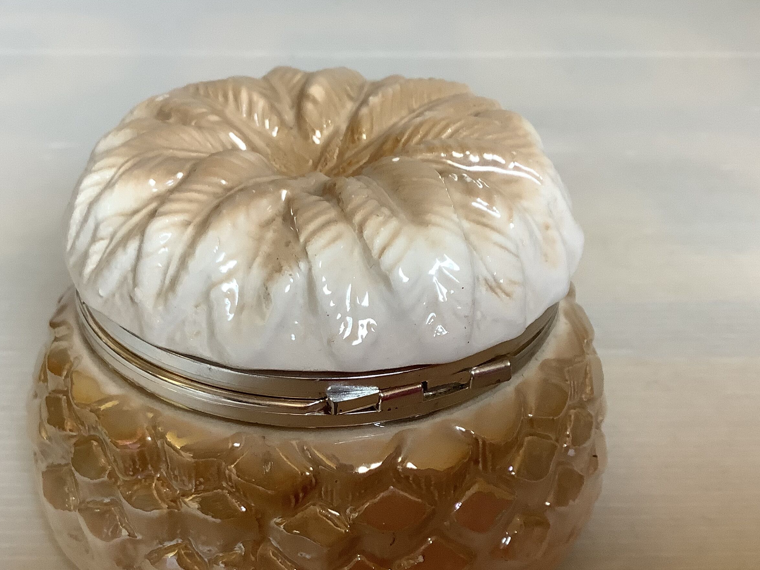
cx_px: 326
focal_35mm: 43
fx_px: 944
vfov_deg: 33.4
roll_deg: +0.2
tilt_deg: -34.2
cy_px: 357
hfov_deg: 43.7
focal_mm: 3.3
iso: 100
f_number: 2.4
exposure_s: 1/60
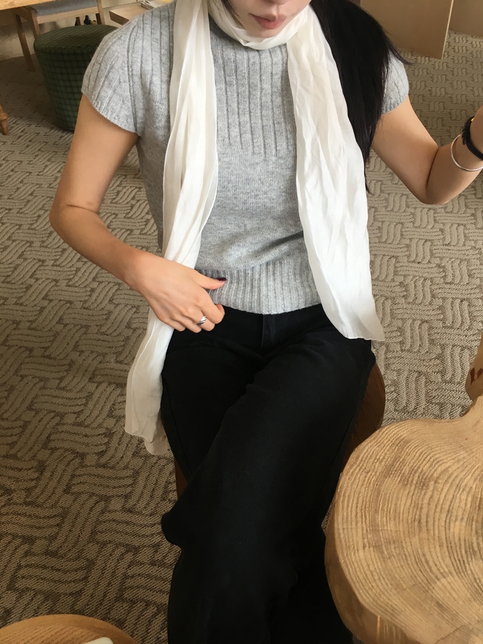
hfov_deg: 48.2
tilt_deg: -41.0
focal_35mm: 29
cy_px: 322
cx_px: 242
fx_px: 540
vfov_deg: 61.7
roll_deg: +2.0
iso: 25
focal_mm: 4.15
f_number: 2.2
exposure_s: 1/30
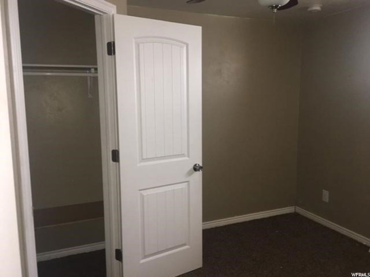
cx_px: 185
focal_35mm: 29
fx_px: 310
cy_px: 138
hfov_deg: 61.7
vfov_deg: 48.2
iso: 125
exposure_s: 1/17
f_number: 2.2
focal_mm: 4.15
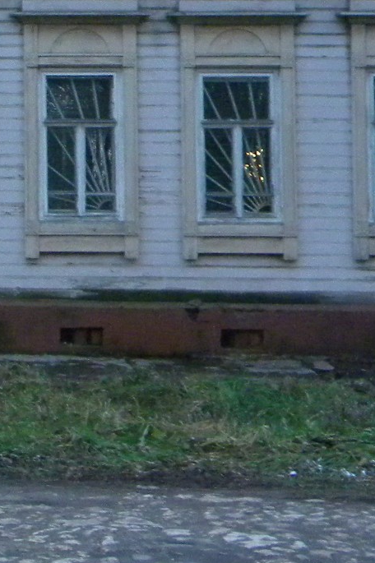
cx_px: -215
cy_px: 72
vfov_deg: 18.0
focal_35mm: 112
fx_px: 1752
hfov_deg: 11.6
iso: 630
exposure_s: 1/30
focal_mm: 6.4
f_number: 3.7
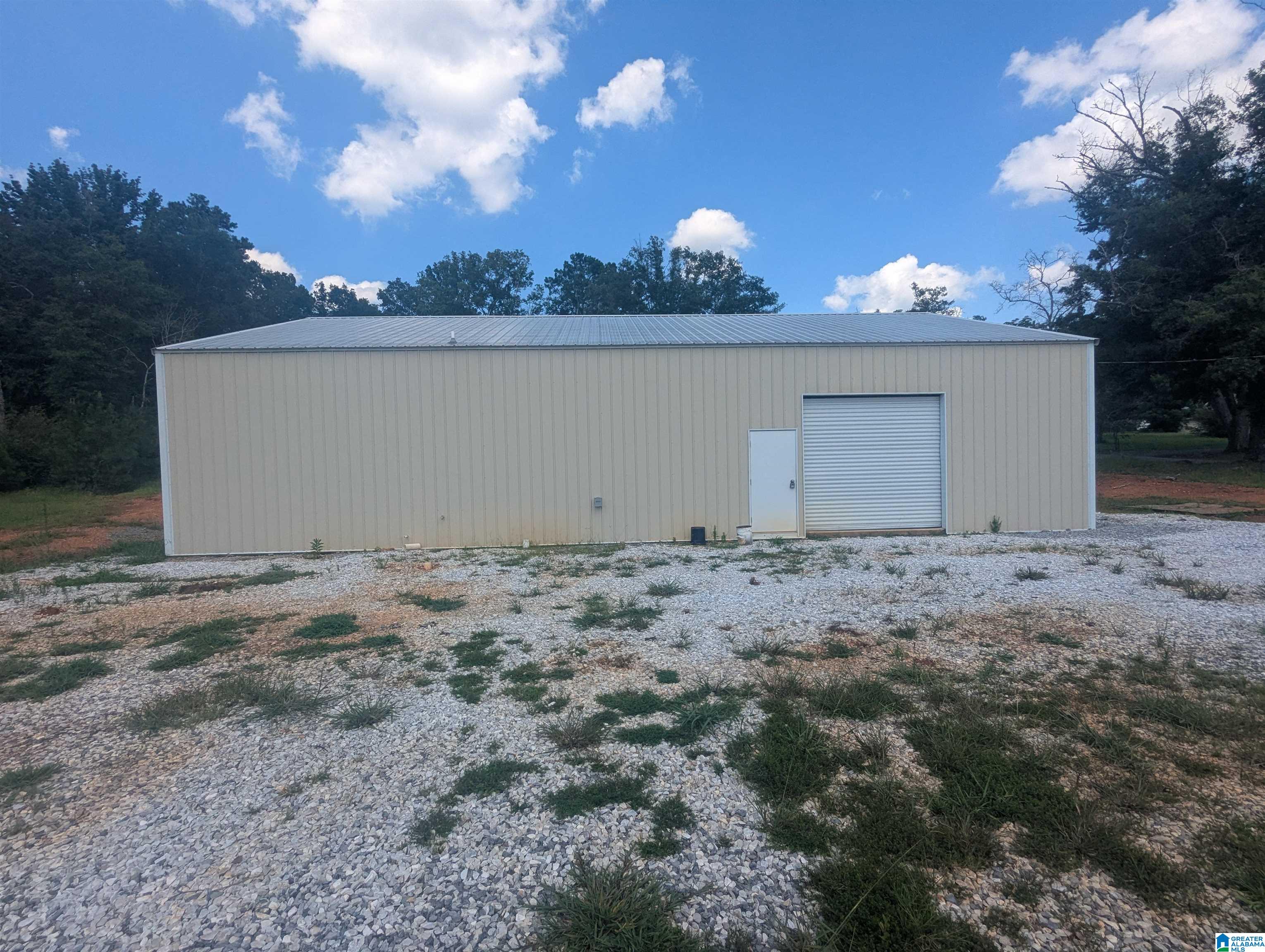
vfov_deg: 78.2
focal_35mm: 16
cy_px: 476
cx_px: 632
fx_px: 586
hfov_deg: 94.4
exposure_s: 1/1520
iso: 50
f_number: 2.2
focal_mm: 2.35
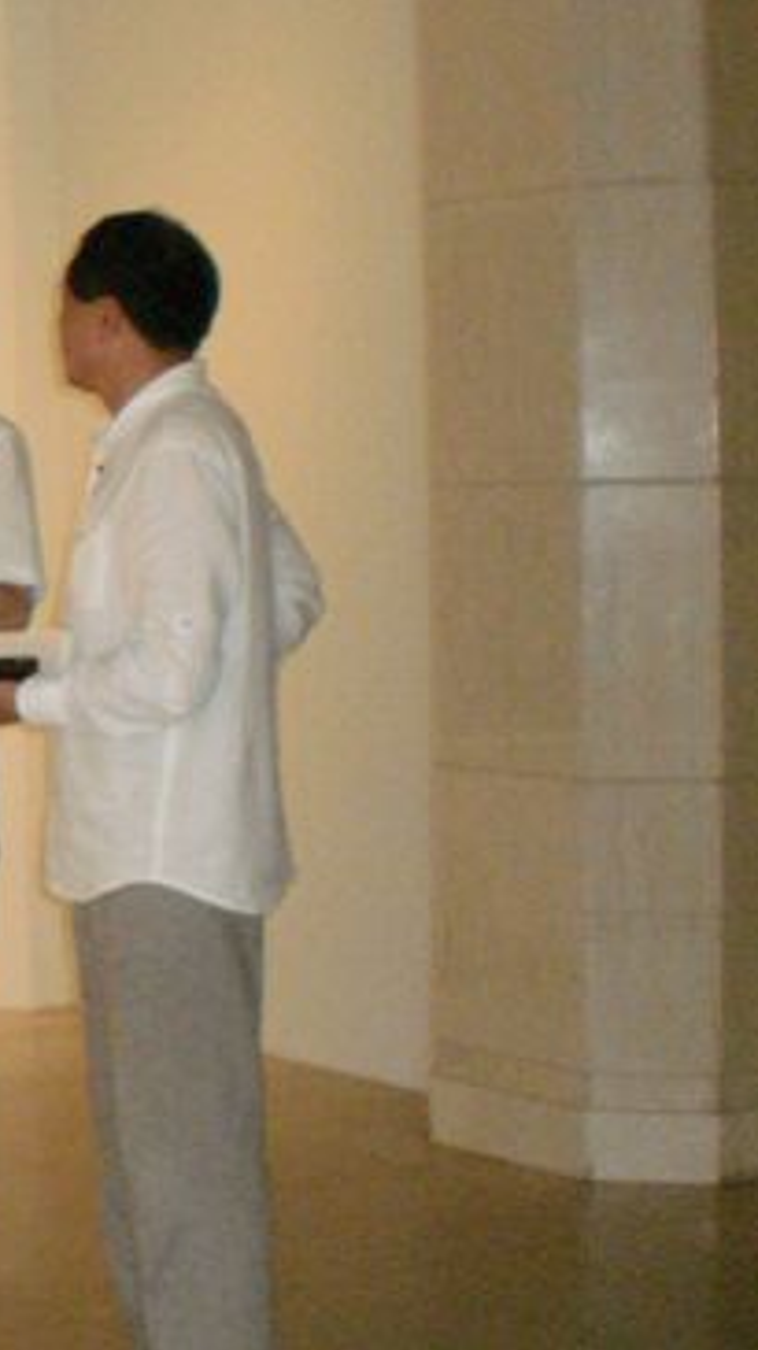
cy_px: 688
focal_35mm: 86
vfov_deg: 24.7
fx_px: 3076
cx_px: -695
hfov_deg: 12.6
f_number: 3.1
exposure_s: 1/30
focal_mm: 6.3
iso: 500
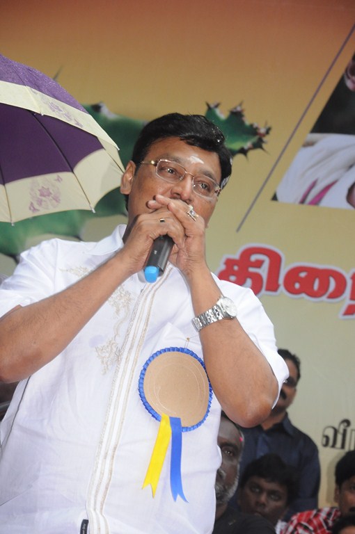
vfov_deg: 13.1
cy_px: 267
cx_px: 178
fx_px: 2336
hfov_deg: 8.7
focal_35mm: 158
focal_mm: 105
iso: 1250
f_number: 11
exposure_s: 1/125
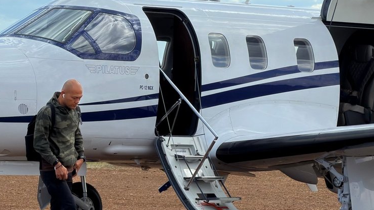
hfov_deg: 7.7
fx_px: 2796
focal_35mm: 282
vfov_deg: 4.3
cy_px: 44
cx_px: 199
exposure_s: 1/700
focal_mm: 16.89
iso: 16
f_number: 2.8
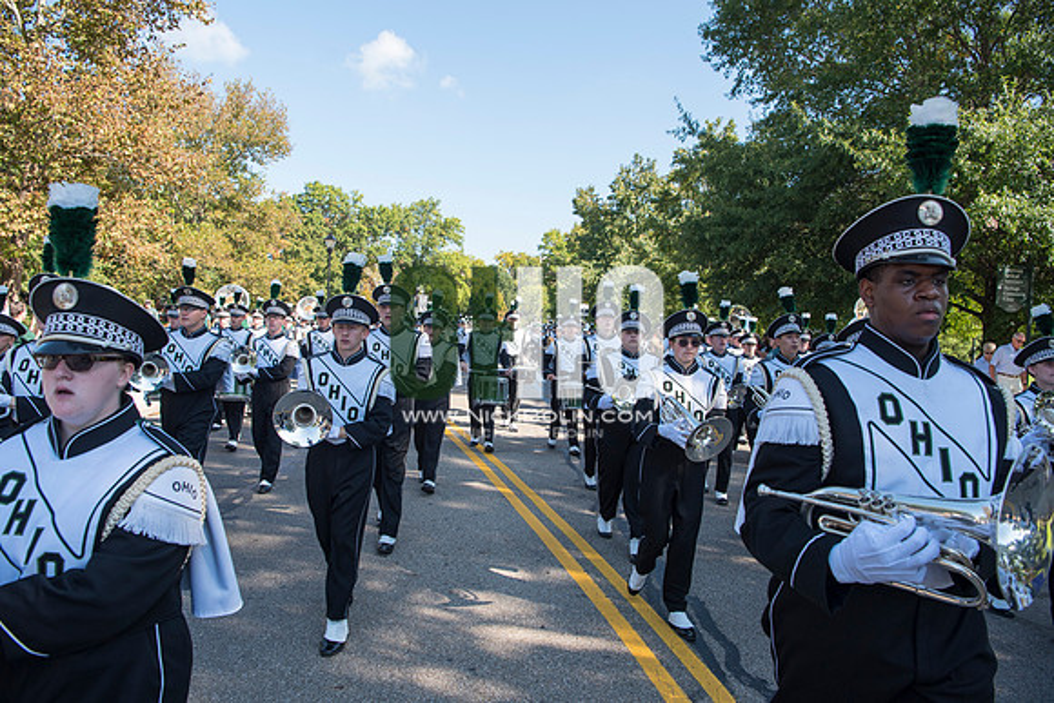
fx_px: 703
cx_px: 527
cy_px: 352
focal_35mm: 24
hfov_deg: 73.7
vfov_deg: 53.2
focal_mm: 24
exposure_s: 1/500
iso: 200
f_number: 5.6
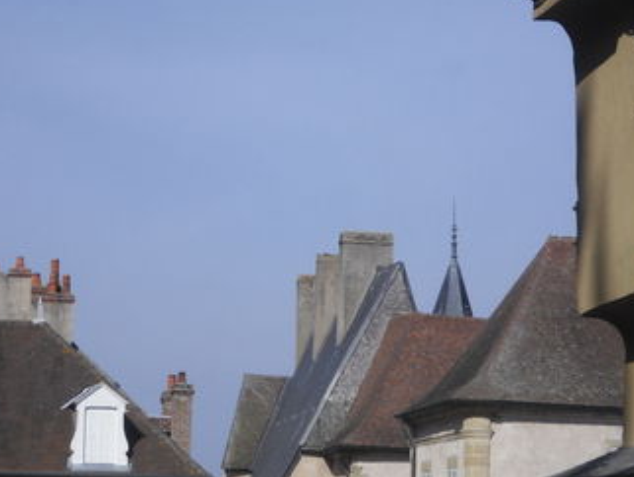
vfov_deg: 10.7
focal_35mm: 139
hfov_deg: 14.2
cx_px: 268
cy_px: 191
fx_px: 2548
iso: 64
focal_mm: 18.6
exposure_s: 1/80
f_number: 17.5
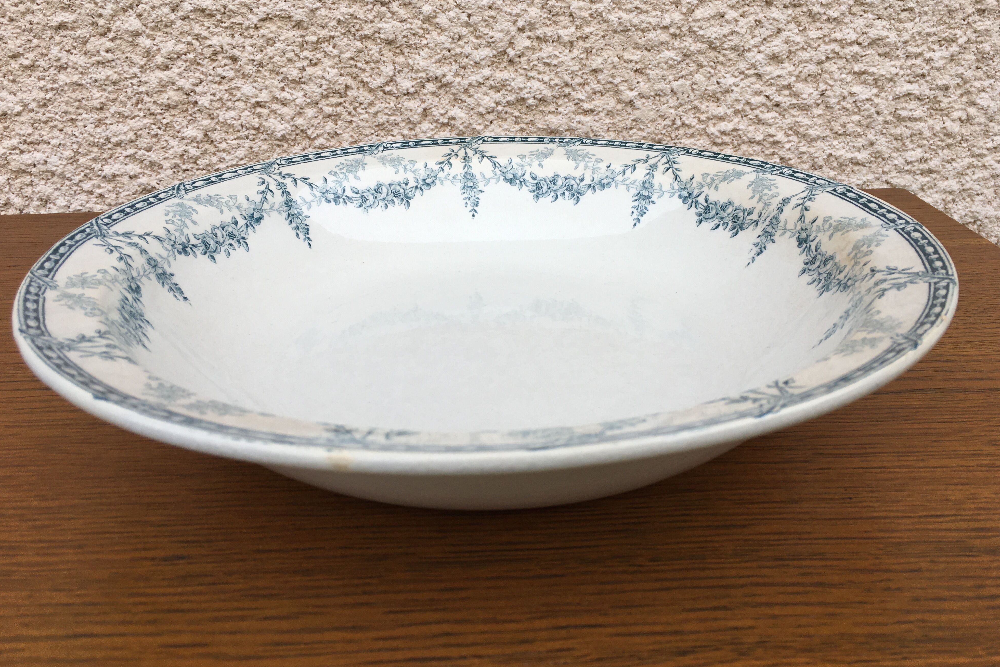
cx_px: 508
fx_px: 861
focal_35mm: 31
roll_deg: +1.9
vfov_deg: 42.3
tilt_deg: -21.7
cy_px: 312
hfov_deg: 60.3
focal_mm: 4.15
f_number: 2.2
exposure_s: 1/557
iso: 25
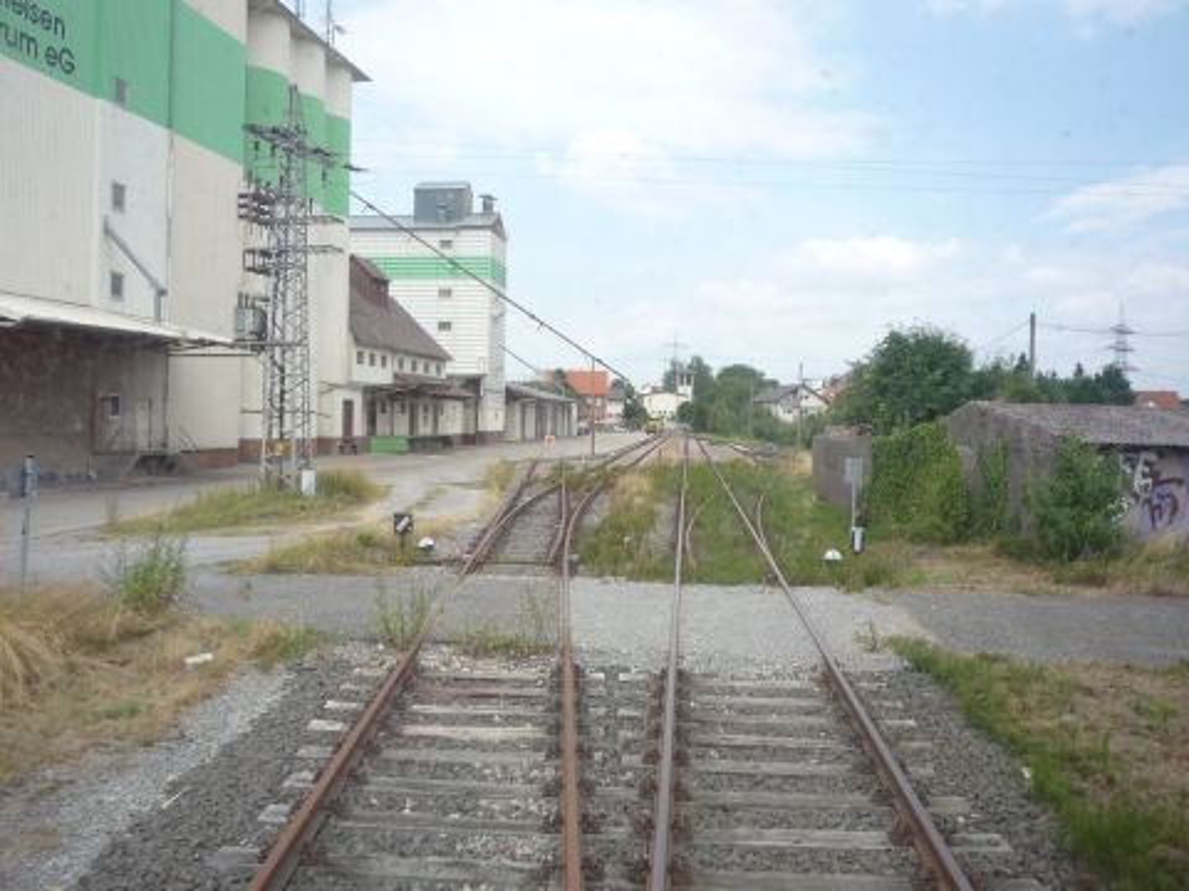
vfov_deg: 44.2
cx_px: 594
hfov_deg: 56.8
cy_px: 446
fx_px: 1099
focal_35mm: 32
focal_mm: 5.2
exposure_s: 1/400
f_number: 4
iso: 100
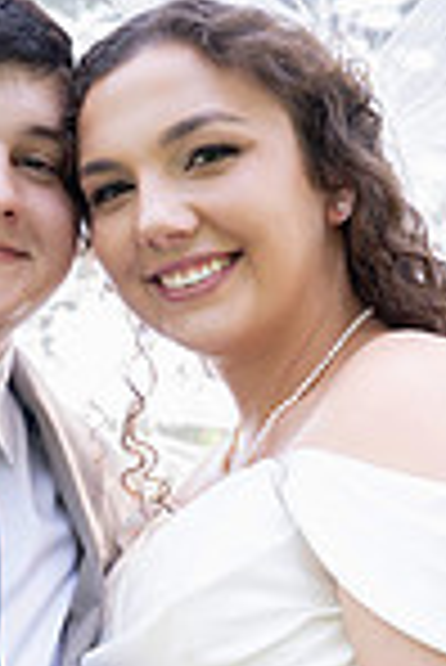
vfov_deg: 26.9
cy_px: 576
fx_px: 1353
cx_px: 41
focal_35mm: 73
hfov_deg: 18.4
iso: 200
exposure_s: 1/100
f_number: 3.5
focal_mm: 24
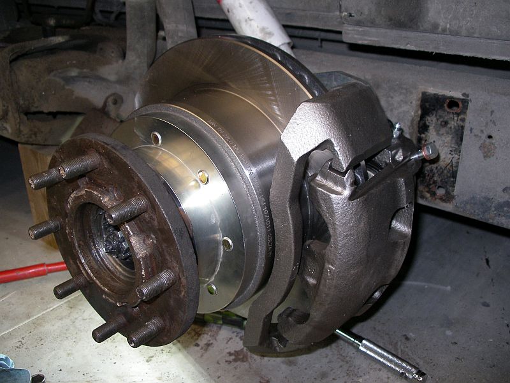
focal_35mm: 37
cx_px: 255
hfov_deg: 50.1
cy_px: 192
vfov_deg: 38.7
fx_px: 545
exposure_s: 1/40
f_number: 2.8
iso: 200
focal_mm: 7.8
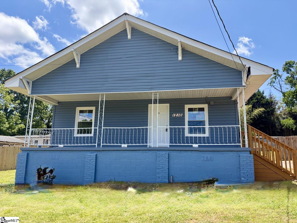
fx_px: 223
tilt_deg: +10.8
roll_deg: -0.5
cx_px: 148
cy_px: 112
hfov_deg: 67.3
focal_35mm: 26
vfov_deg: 53.1
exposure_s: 1/2012
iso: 64
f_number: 1.6
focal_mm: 5.96
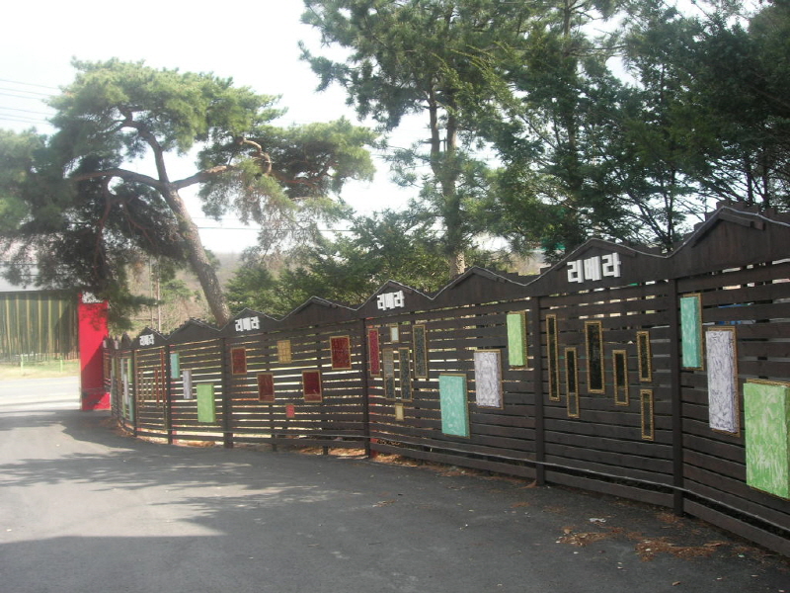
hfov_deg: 49.0
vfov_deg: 37.7
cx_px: 395
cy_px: 296
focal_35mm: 38
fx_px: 867
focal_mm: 7.8
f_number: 4.8
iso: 64
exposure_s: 1/170
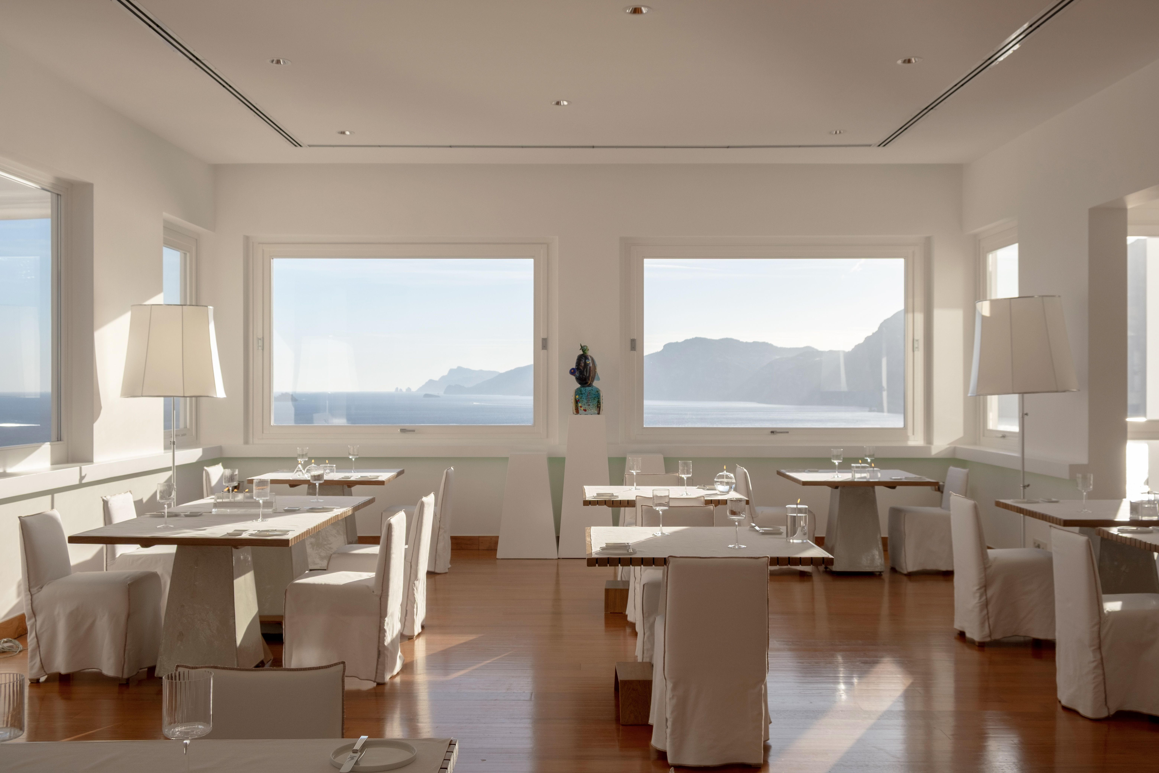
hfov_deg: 57.2
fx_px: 1062
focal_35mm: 33
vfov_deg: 40.0
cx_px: 580
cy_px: 386
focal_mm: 22.3
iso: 100
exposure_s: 1/450
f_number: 5.6
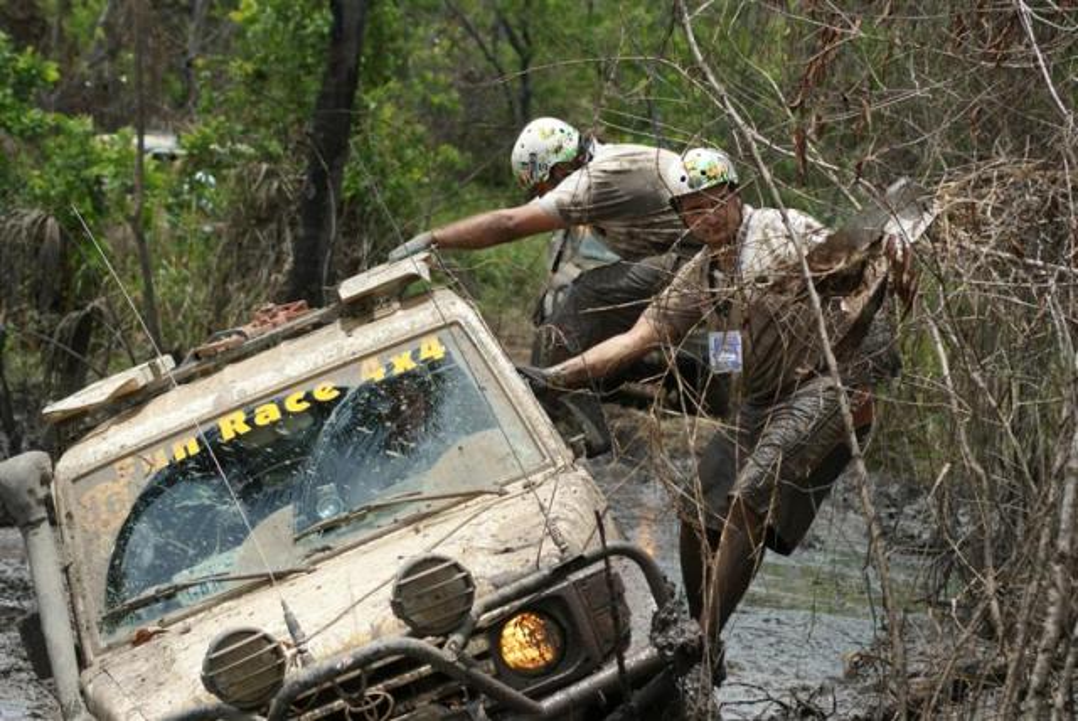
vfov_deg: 9.2
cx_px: 539
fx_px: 4496
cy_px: 360
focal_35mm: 150
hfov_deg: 13.7
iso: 100
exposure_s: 1/250
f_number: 5.6
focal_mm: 100
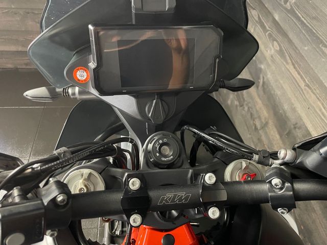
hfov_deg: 67.3
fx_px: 246
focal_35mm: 26
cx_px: 164
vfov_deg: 53.1
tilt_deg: -48.9
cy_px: 122
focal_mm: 4.2
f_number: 1.6
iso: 640
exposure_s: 1/25
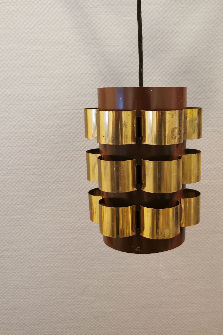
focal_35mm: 38
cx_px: 142
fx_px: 353
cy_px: 169
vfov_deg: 50.7
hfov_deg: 34.8
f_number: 1.6
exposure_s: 1/50
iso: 320
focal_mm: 5.56
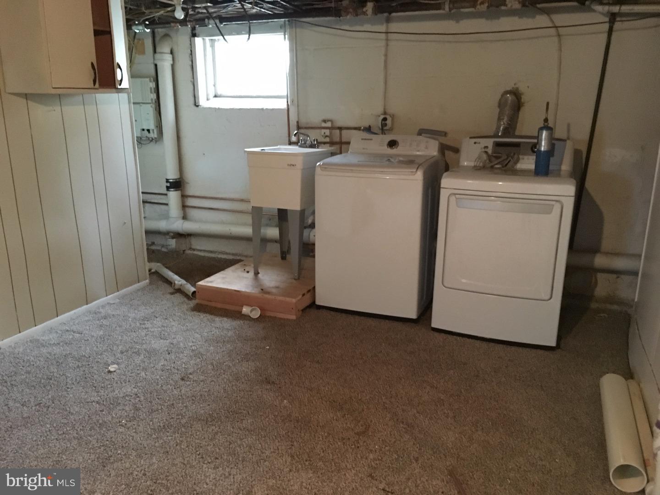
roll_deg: -0.6
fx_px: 553
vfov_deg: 48.2
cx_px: 330
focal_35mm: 29
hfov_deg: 61.7
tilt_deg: -13.8
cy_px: 248
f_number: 2.2
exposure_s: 1/15
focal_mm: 4.15
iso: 320
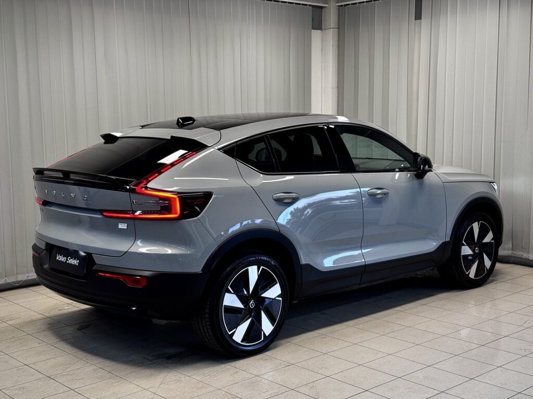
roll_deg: +0.6
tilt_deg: -6.4
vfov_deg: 30.3
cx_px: 266
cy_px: 200
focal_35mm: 48
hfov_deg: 39.7
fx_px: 739
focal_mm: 6.76
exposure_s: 1/50
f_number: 1.78
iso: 50
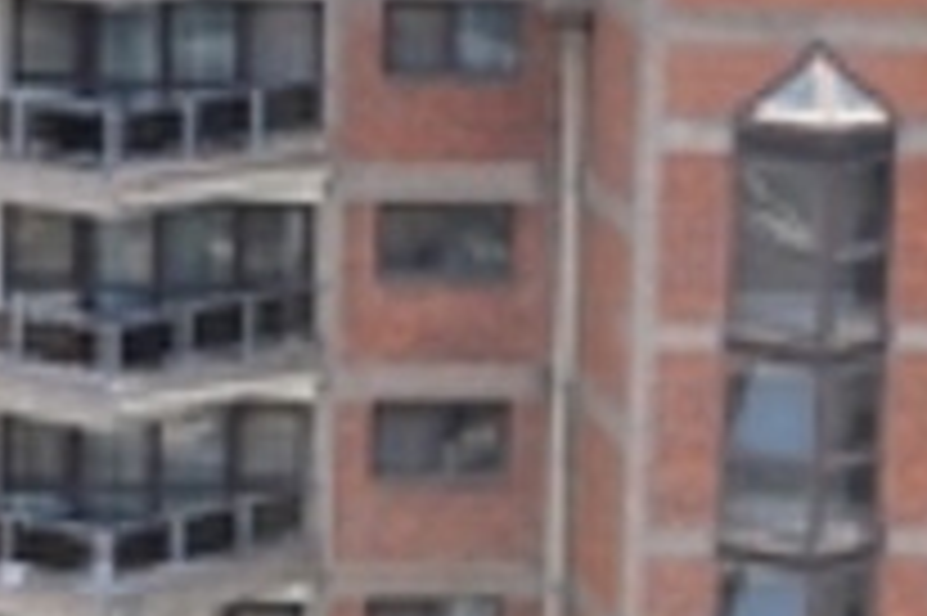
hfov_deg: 7.3
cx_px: 1498
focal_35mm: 277
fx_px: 7127
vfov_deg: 5.0
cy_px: 362
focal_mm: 38
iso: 200
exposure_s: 1/160
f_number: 10
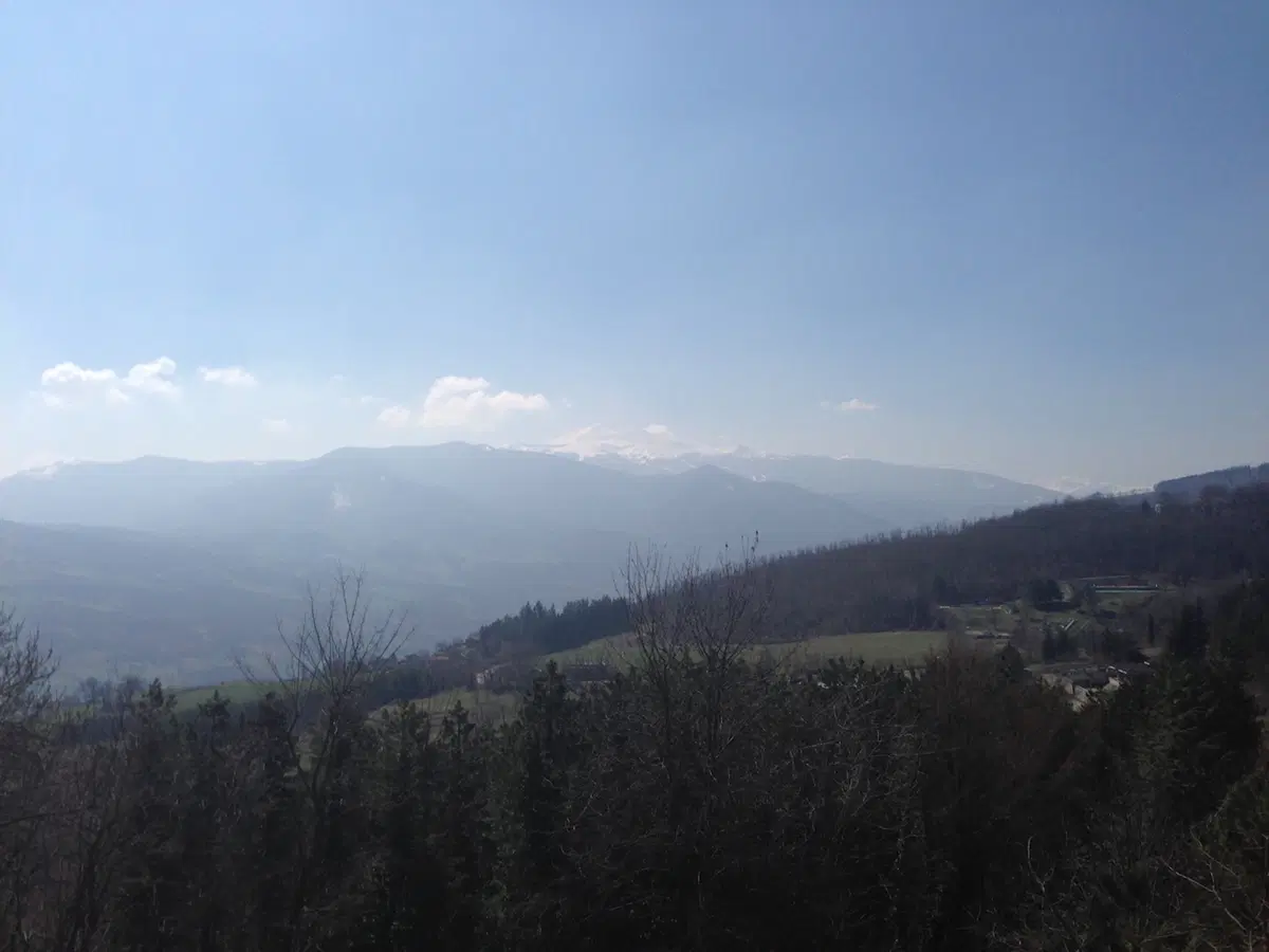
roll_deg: +0.2
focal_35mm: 33
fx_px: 1210
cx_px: 634
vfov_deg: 42.9
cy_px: 476
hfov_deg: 55.4
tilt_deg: +3.6
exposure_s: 1/4525
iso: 50
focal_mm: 4.12
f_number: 2.4
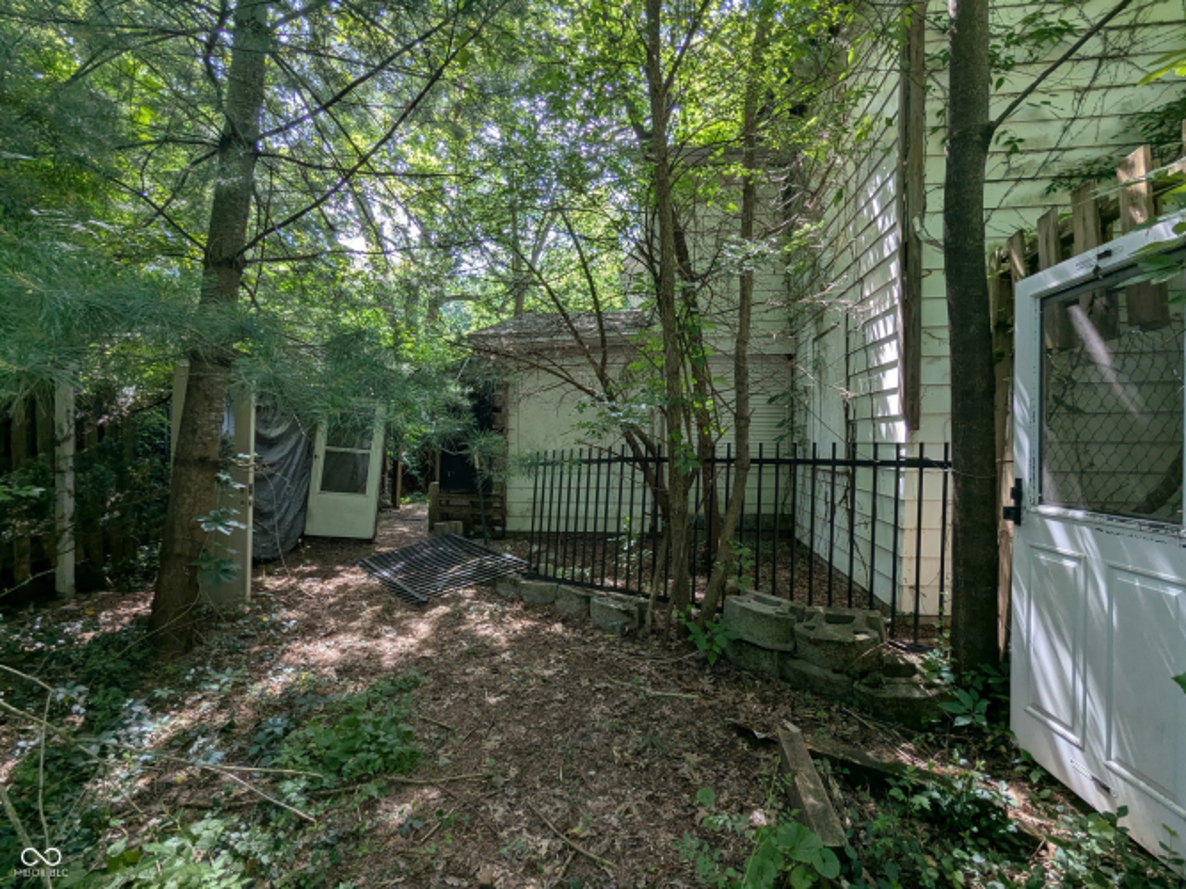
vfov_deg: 78.1
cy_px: 444
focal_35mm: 16
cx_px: 593
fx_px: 548
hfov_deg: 94.5
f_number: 2.2
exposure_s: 1/150
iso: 60
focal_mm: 2.35
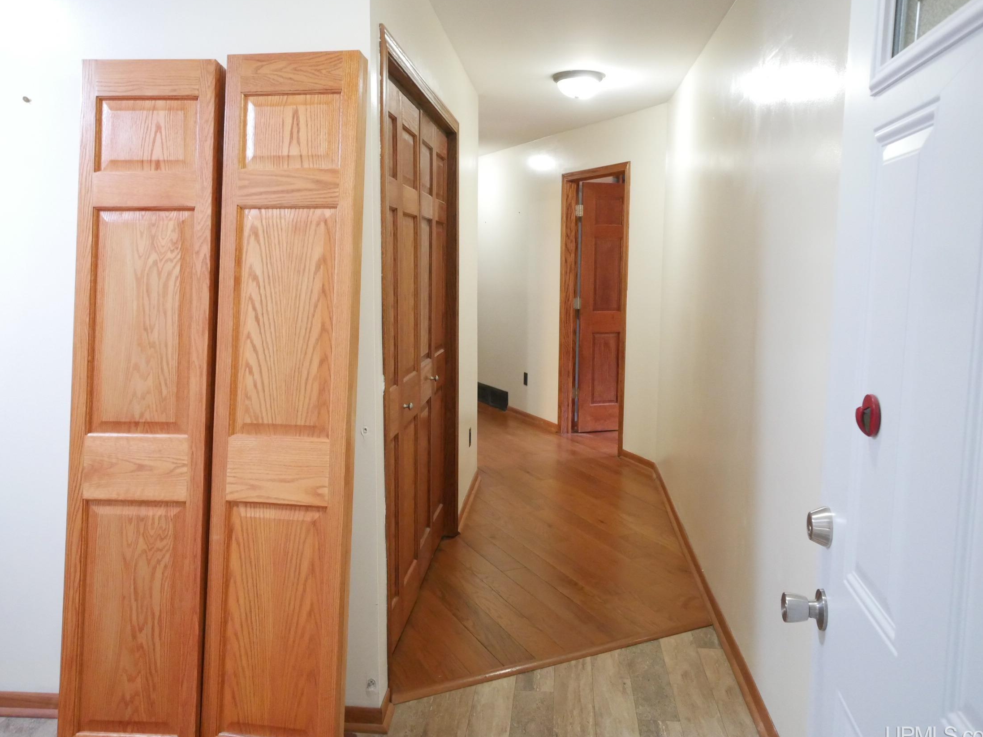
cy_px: 375
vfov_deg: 48.2
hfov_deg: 61.7
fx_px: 823
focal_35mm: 29
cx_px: 501
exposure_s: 1/60
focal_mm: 14
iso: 3200
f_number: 4
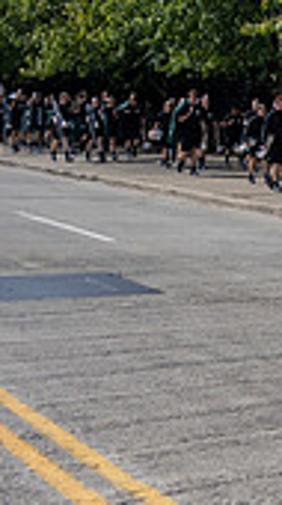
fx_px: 1149
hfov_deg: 12.5
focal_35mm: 86
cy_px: 100
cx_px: 546
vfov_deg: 24.4
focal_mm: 24
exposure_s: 1/3200
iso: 200
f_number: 4
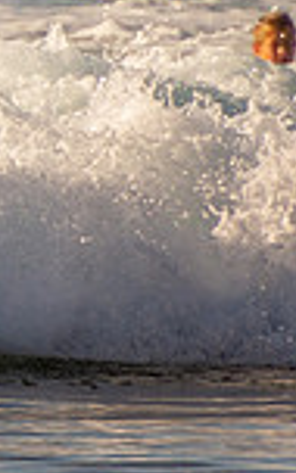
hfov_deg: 0.6
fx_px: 30216
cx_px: -545
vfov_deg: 0.9
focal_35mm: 2341
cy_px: 36
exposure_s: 1/1250
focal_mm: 400
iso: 320
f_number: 5.6
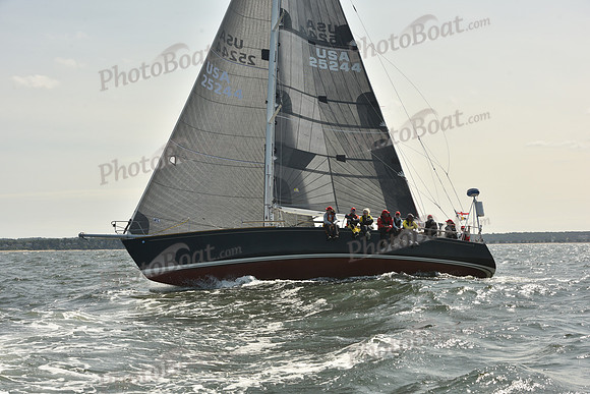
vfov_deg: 19.5
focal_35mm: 70
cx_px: 295
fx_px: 1147
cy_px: 197
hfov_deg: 28.8
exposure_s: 1/800
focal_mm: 70
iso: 250
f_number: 10
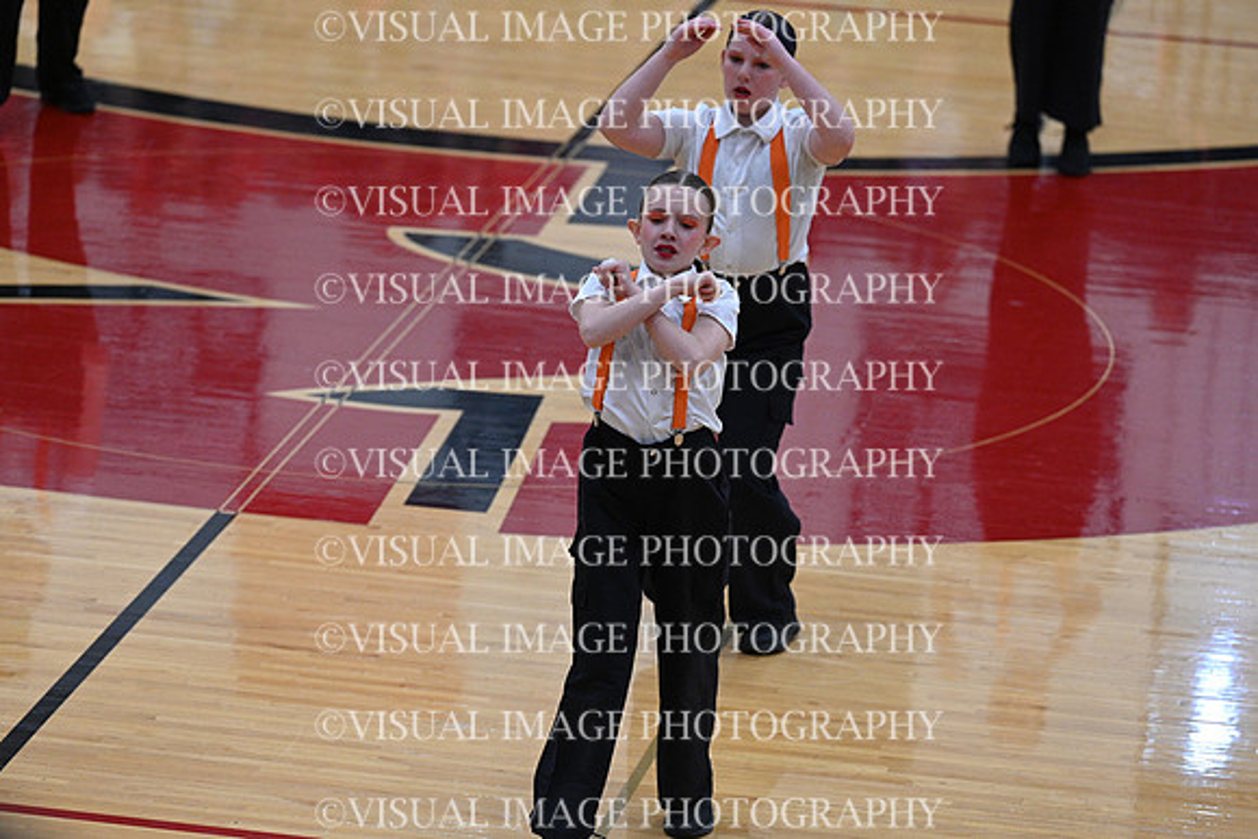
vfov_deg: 6.9
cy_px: 420
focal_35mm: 200
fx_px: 6990
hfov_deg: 10.3
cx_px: 629
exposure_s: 1/400
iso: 4000
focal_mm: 200
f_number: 4
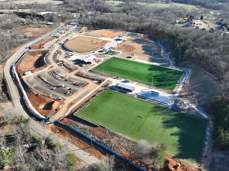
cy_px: 86
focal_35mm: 24
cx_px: 114
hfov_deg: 71.6
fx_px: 159
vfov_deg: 56.8
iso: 100
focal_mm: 12.29
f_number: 2.8
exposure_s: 1/725
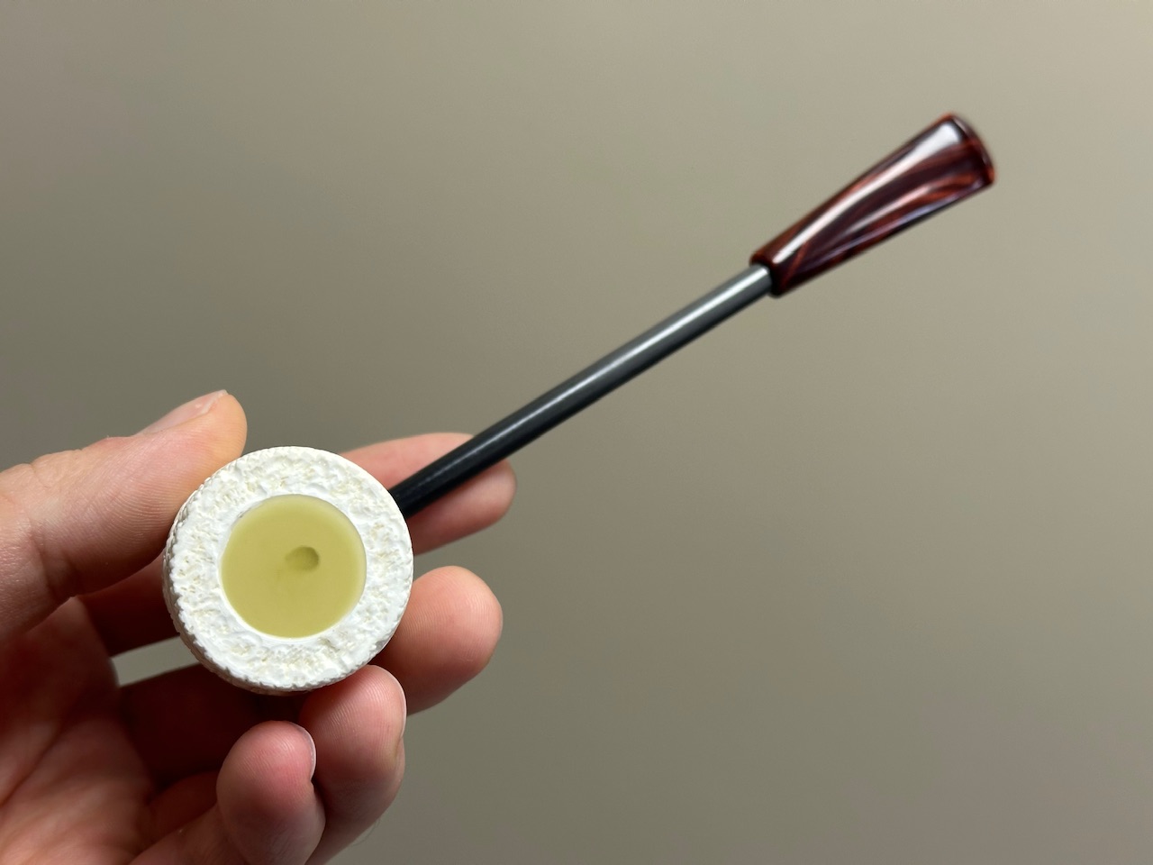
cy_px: 432
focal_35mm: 48
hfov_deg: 39.7
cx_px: 576
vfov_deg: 30.3
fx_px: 1599
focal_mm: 6.86
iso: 80
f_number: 1.78
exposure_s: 1/104
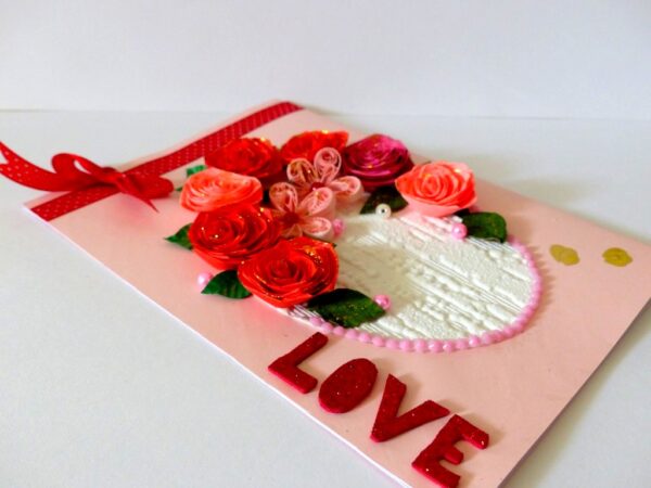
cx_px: 326
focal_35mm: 35
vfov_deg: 40.7
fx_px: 658
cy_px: 244
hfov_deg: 52.6
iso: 400
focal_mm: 6.3
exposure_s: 1/50
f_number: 2.8
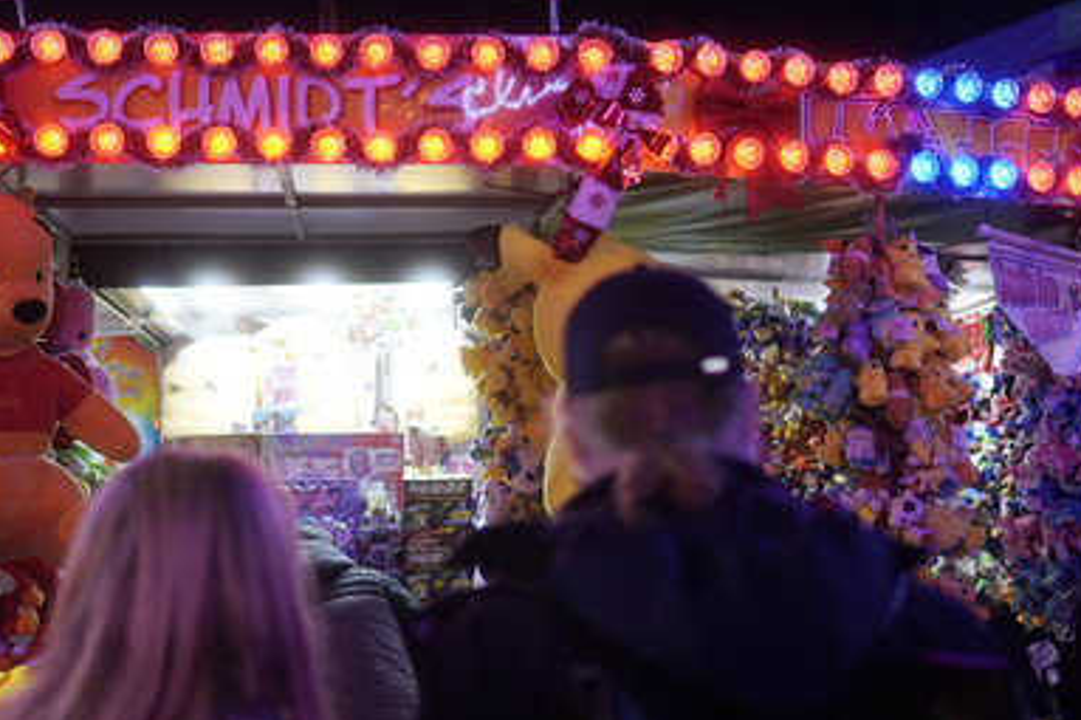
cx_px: 515
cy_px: 370
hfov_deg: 37.5
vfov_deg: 25.5
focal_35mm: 53
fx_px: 1591
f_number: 1.4
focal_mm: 30
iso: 640
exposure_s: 1/640
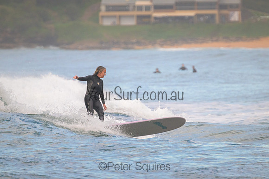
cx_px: 134
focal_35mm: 800
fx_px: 5979
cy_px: 90
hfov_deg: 2.6
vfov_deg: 1.7
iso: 2200
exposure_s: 1/640
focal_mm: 800
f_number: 11
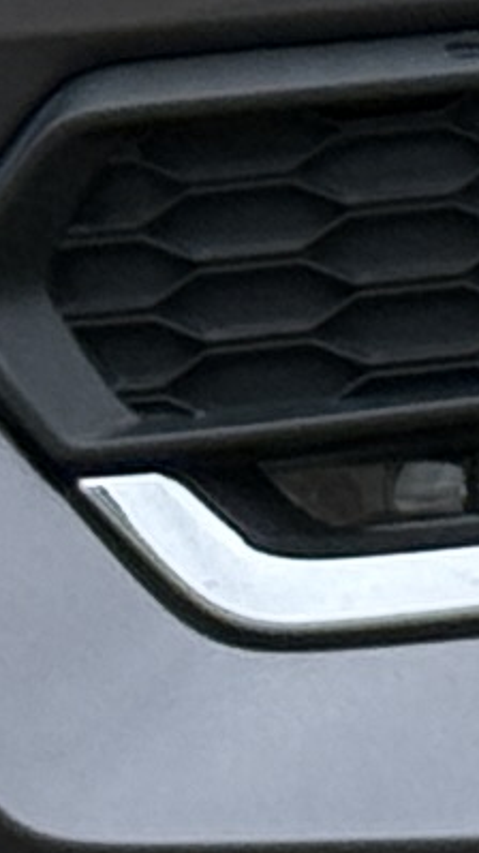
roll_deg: +0.4
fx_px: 11962
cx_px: 633
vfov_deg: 4.0
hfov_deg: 2.3
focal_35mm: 529
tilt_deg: +2.0
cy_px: -1353
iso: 80
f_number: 1.78
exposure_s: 1/3378
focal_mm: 6.76
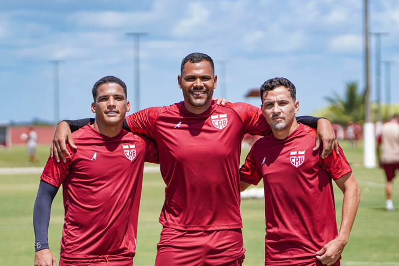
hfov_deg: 12.0
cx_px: 201
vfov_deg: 8.0
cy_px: 128
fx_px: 1895
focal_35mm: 171
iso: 250
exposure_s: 1/4000
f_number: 2.8
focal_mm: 104
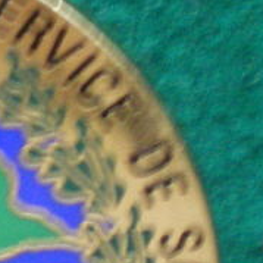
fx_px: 1616
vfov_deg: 9.2
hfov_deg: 8.9
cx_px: -234
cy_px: 316
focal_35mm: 188
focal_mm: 6.3
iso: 400
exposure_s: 1/15
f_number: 3.1
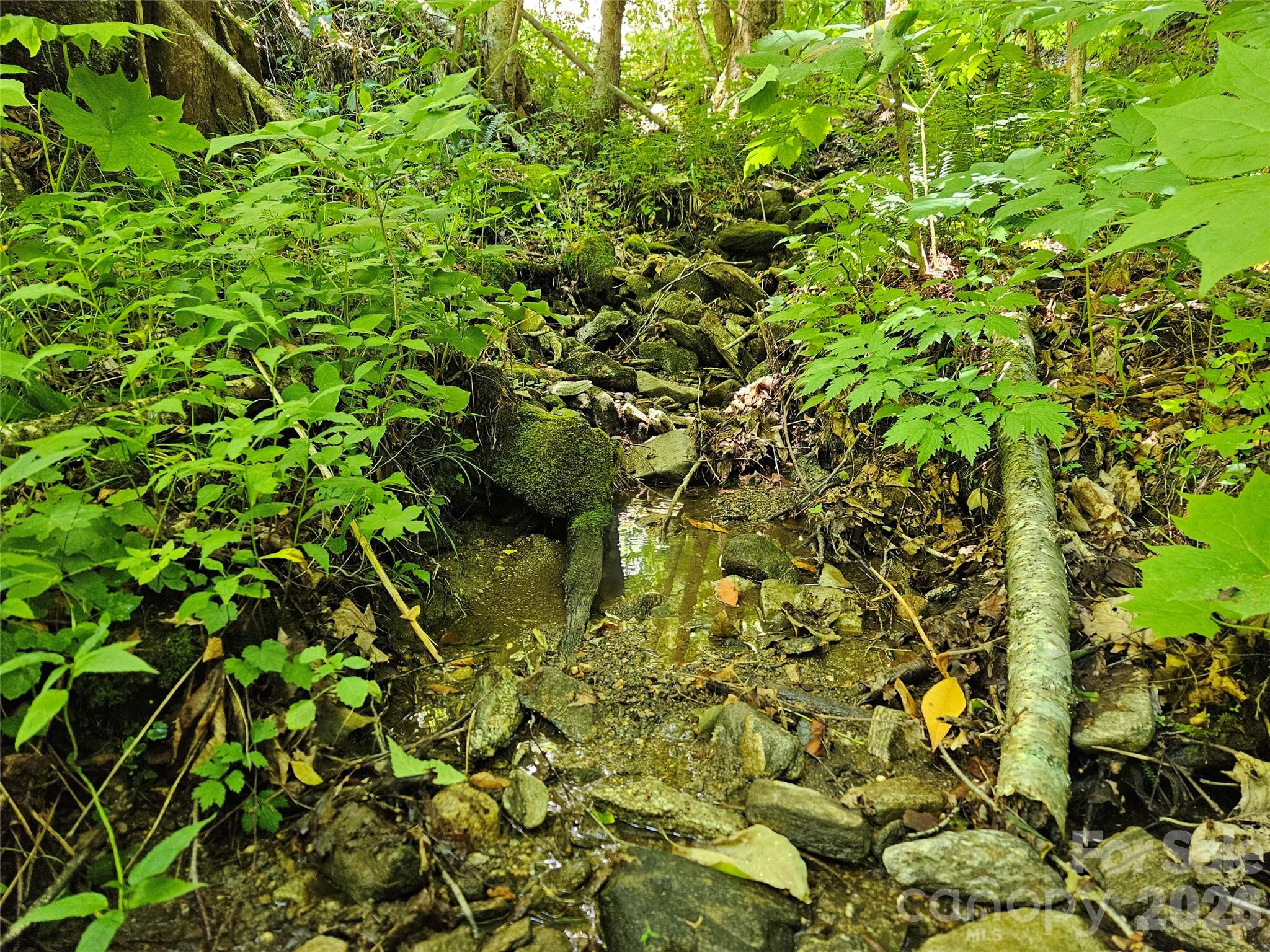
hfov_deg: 73.9
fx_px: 844
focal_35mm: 23
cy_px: 476
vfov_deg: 58.9
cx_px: 635
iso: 640
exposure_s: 1/120
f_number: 1.8
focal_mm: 5.4
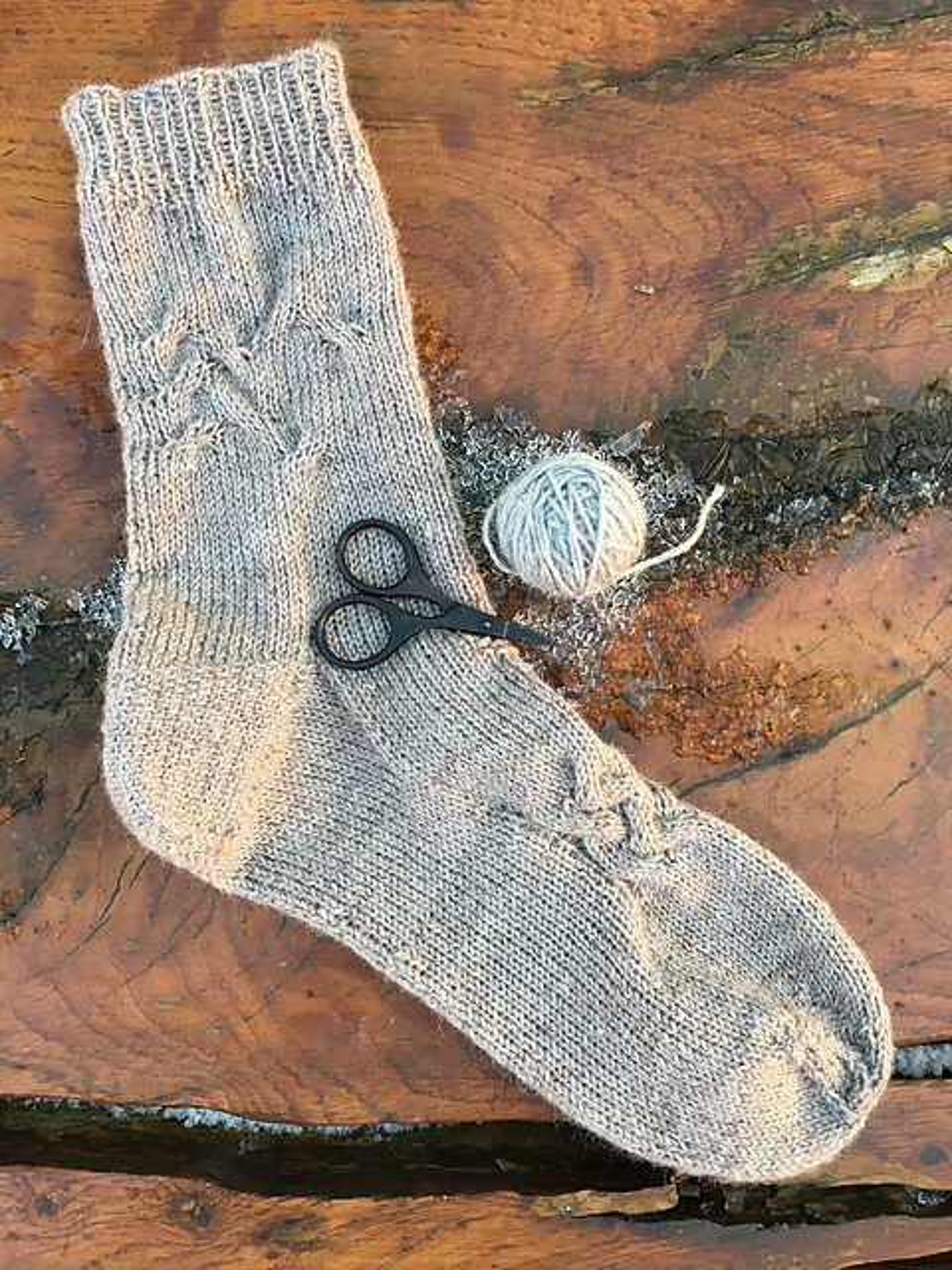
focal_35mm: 29
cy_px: 635
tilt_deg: -84.5
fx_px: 1063
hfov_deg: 48.2
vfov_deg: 61.7
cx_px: 476
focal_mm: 4.15
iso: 32
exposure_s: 1/33
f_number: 2.2
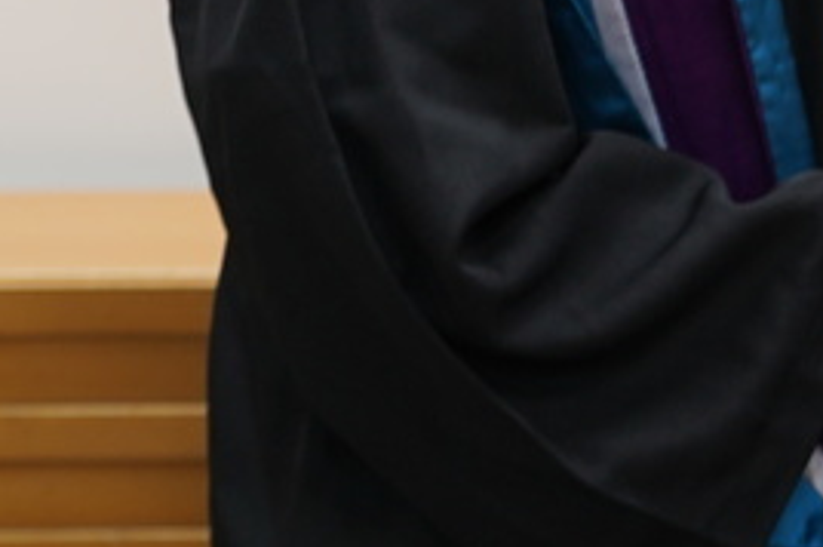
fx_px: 6964
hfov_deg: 6.6
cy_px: -705
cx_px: 1465
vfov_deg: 4.4
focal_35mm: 305
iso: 200
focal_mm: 51
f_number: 2.8
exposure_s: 1/60
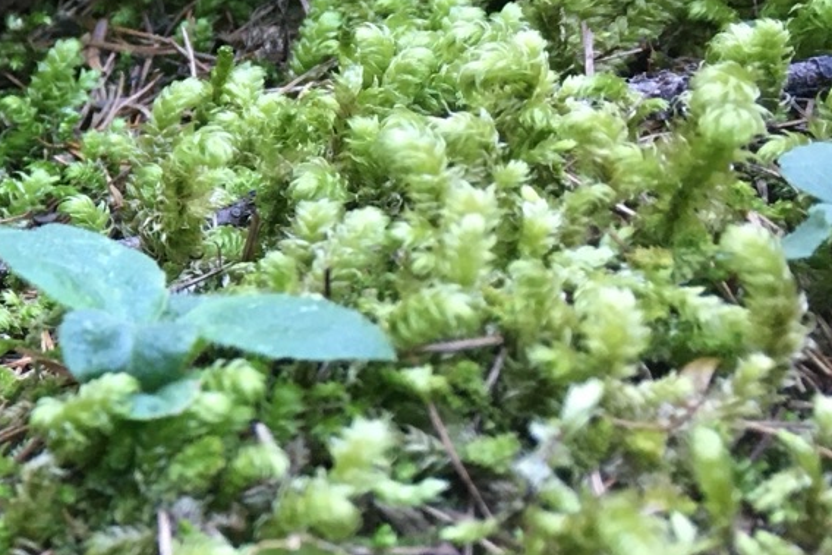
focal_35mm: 85
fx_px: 1965
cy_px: 303
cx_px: -338
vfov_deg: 16.1
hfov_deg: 21.0
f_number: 2.2
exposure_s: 1/30
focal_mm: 4.15
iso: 40
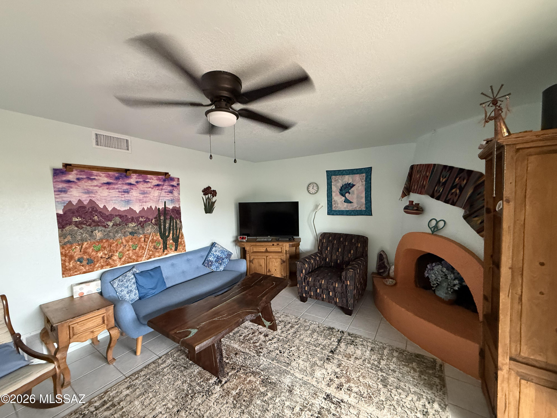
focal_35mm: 14
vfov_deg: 85.7
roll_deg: +0.4
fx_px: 225
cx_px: 278
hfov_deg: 102.1
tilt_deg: -3.3
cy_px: 209
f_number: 2.2
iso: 500
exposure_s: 1/60
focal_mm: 2.22
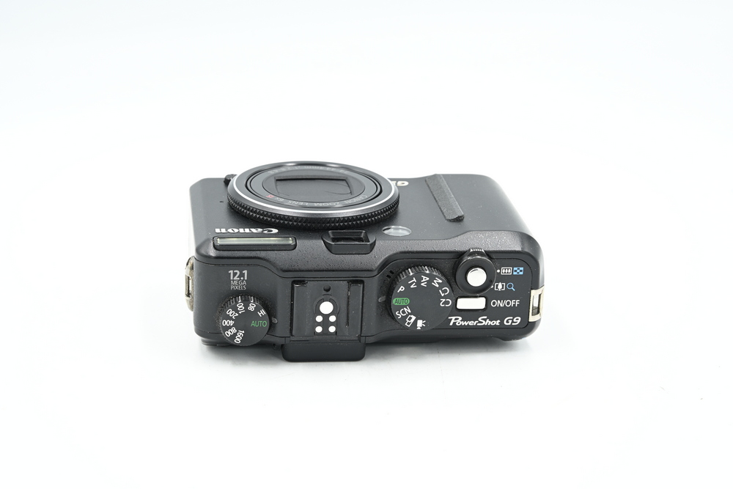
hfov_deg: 27.0
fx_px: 1527
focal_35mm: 75
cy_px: 244
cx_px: 366
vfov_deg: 18.2
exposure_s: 1/8
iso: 100
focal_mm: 75
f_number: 14
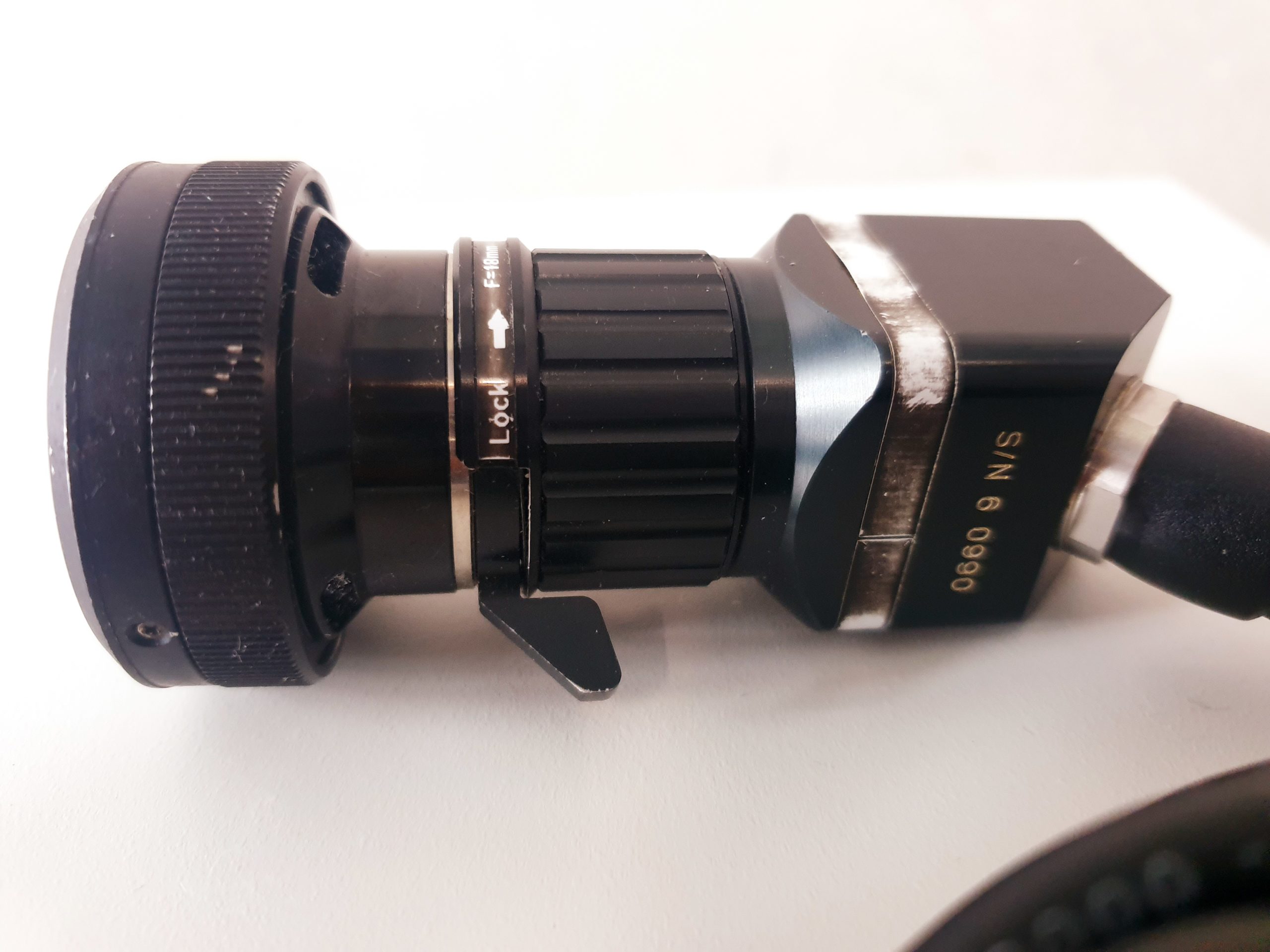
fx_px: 954
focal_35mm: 26
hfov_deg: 67.3
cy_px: 476
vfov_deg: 53.1
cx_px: 635
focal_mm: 4.3
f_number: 1.5
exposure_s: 1/50
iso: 250
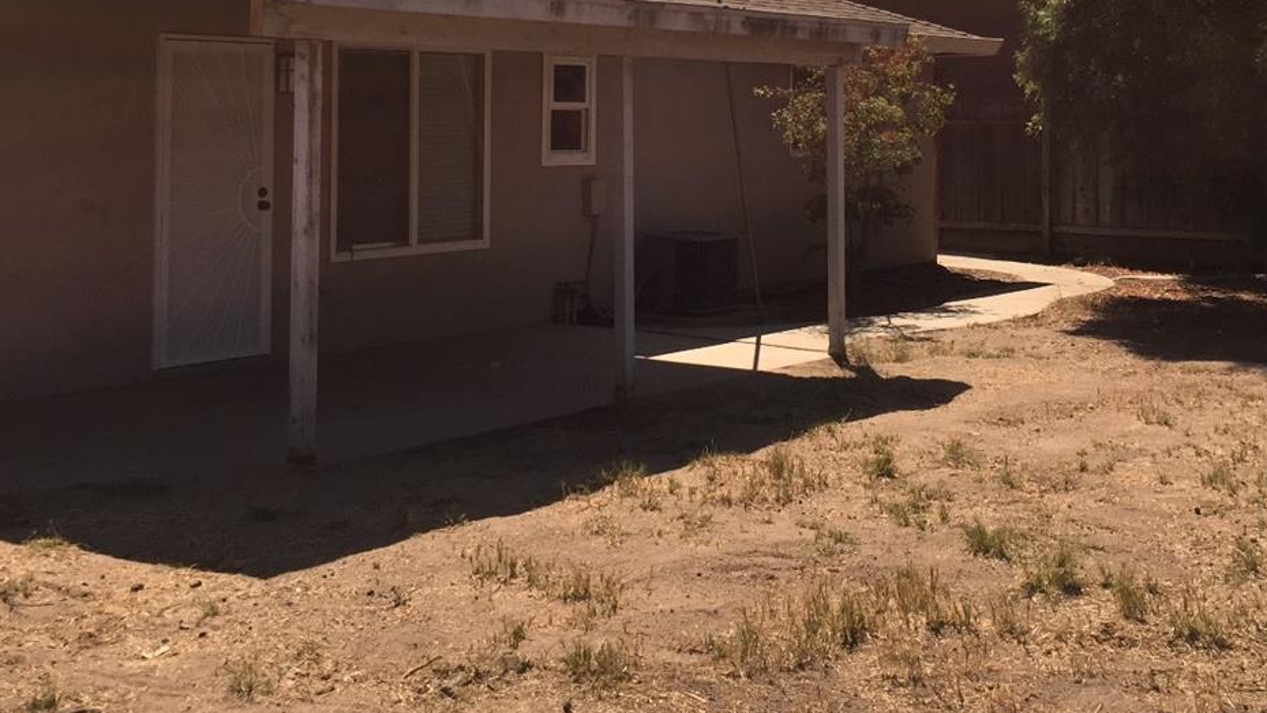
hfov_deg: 40.3
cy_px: 79
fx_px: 1714
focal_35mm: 51
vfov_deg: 23.0
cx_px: 788
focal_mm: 4.15
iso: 40
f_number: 2.2
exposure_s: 1/3968
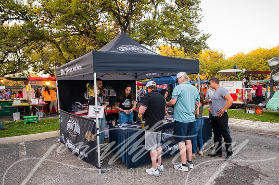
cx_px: 140
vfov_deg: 50.4
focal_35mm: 26
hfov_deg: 70.5
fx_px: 198
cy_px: 92
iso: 1600
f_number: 4
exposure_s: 1/400
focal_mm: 25.5
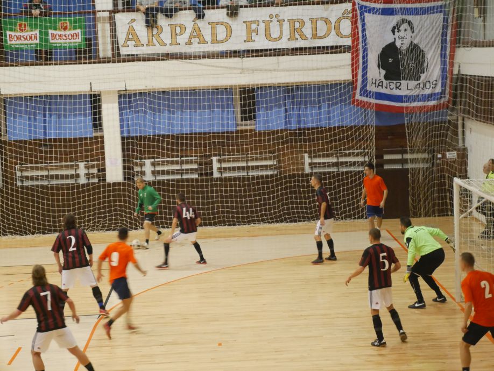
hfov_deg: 23.3
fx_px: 1200
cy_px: 186
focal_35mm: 84
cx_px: 247
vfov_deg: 17.6
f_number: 5.6
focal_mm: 42
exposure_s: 1/60
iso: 3200
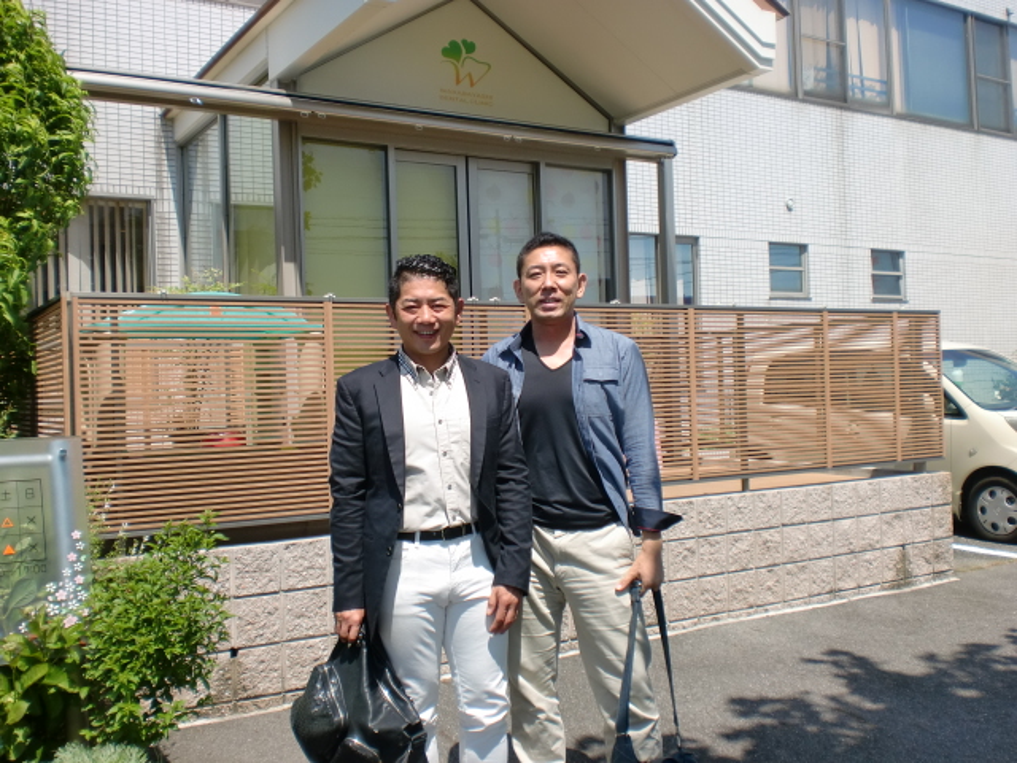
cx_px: 508
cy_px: 382
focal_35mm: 35
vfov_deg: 40.7
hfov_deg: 52.6
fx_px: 1028
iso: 64
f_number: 3.1
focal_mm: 6.3
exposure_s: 1/800
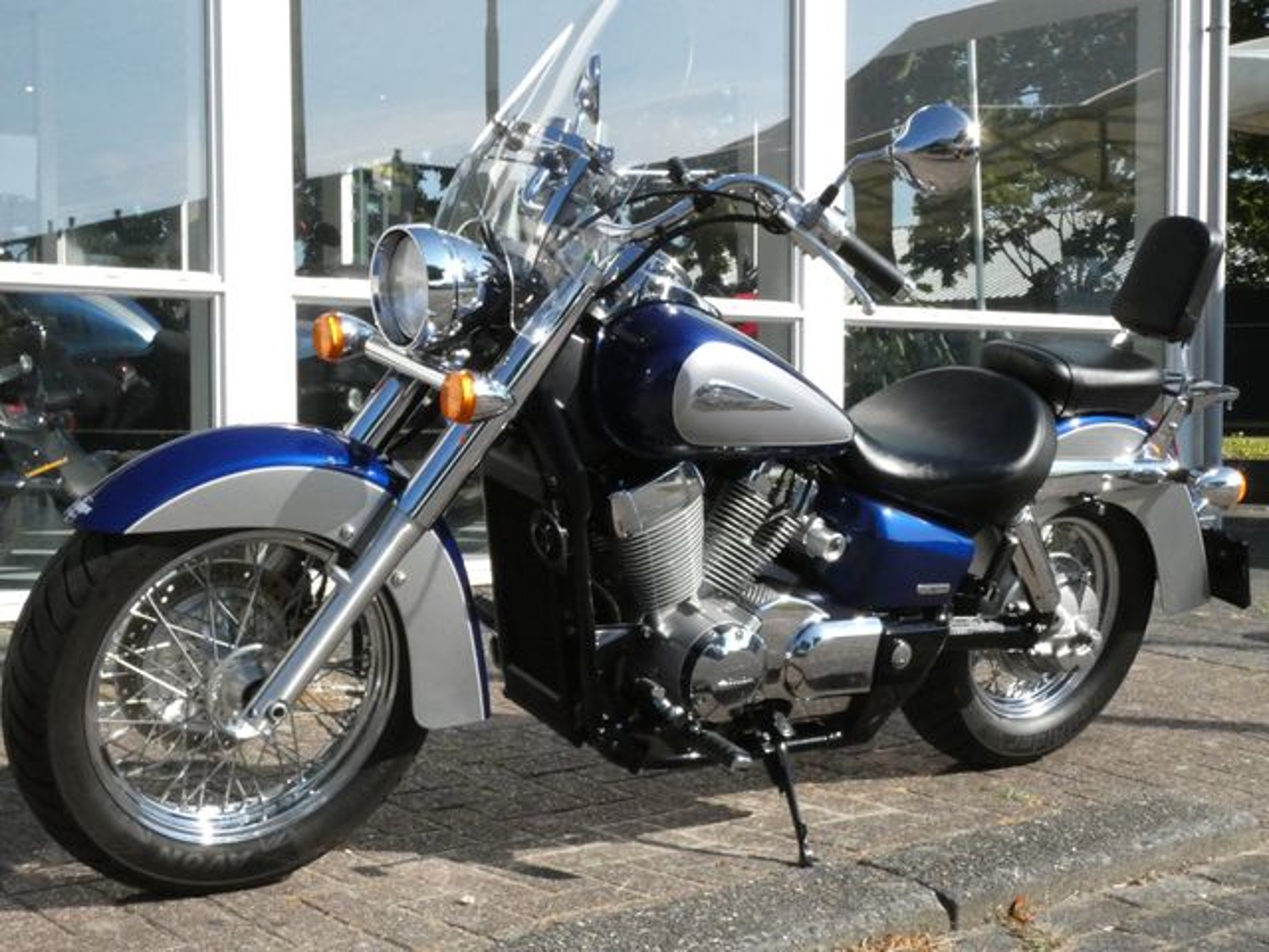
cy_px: 476
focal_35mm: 50
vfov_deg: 29.1
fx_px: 1833
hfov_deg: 38.2
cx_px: 634
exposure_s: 1/1300
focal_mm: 9
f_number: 8
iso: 800
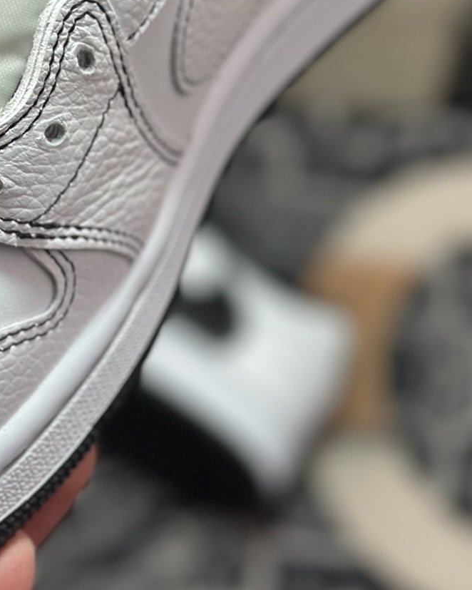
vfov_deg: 16.4
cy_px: 59
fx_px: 2025
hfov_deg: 13.2
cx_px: 61
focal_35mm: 116
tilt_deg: -56.6
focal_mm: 6.86
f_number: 1.78
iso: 80
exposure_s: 1/1376
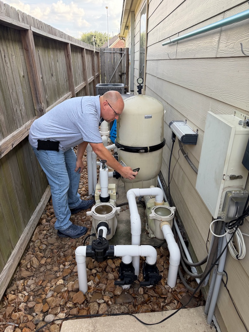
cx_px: 124
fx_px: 230
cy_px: 166
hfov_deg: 56.8
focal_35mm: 24
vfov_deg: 71.6
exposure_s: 1/372
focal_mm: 6.76
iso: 100
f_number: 1.78
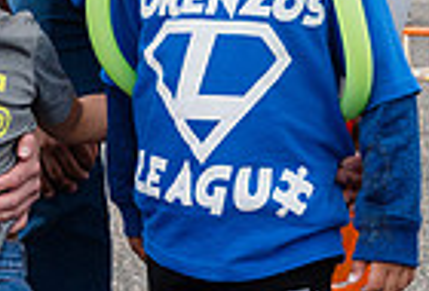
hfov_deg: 13.0
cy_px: 11
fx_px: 1857
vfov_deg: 8.9
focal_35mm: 155
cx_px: -16
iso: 400
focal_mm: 35
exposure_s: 1/500
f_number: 6.3
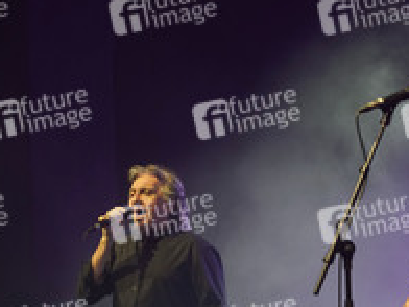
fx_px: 2068
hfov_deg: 11.3
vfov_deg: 8.5
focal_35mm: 175
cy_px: 271
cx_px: 191
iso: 1600
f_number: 5
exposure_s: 1/160
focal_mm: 79
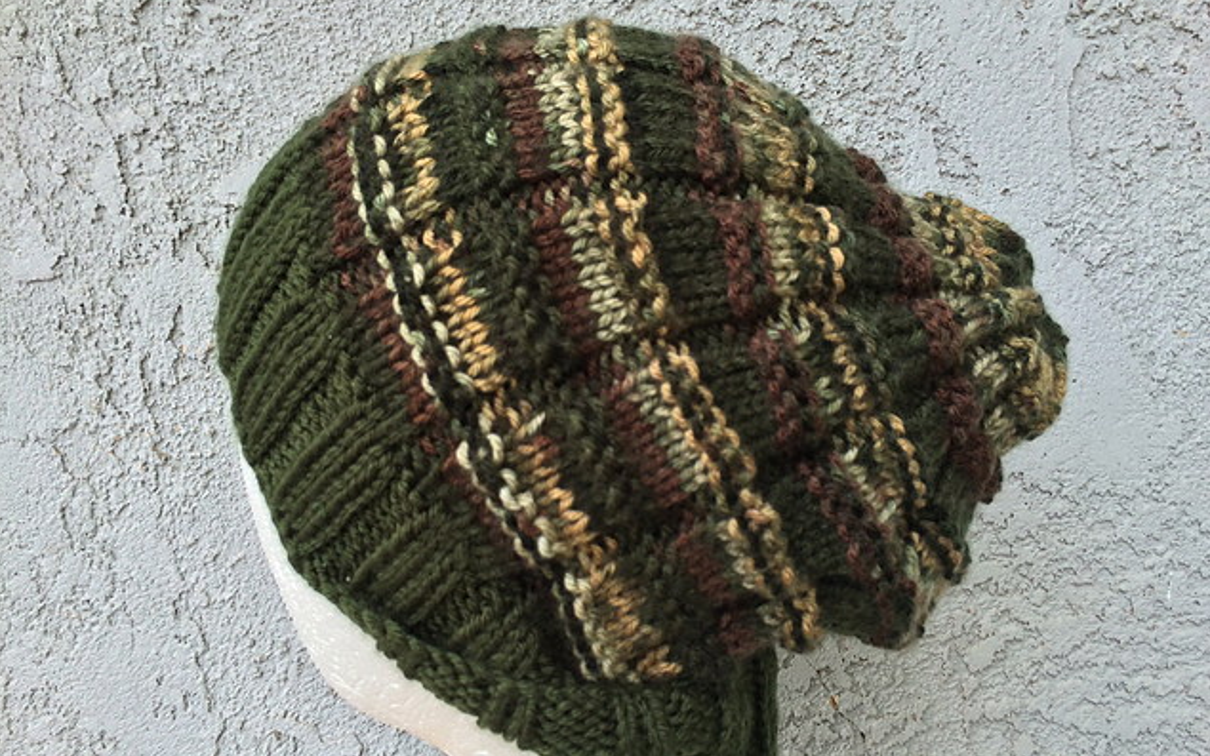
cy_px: 375
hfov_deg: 61.2
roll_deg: +3.9
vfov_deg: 40.6
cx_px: 602
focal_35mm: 31
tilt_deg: -2.6
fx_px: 1022
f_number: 2.2
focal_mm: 4.15
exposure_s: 1/373
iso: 32
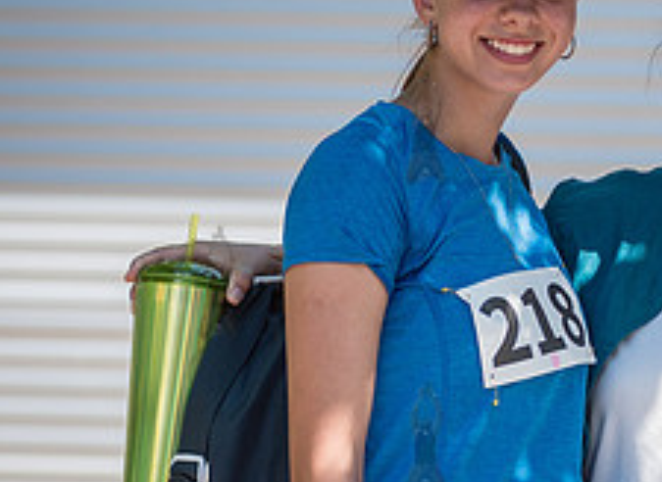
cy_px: 304
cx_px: 738
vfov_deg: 4.7
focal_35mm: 312
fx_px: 5907
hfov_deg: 6.4
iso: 200
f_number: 3.5
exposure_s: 1/1250
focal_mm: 100
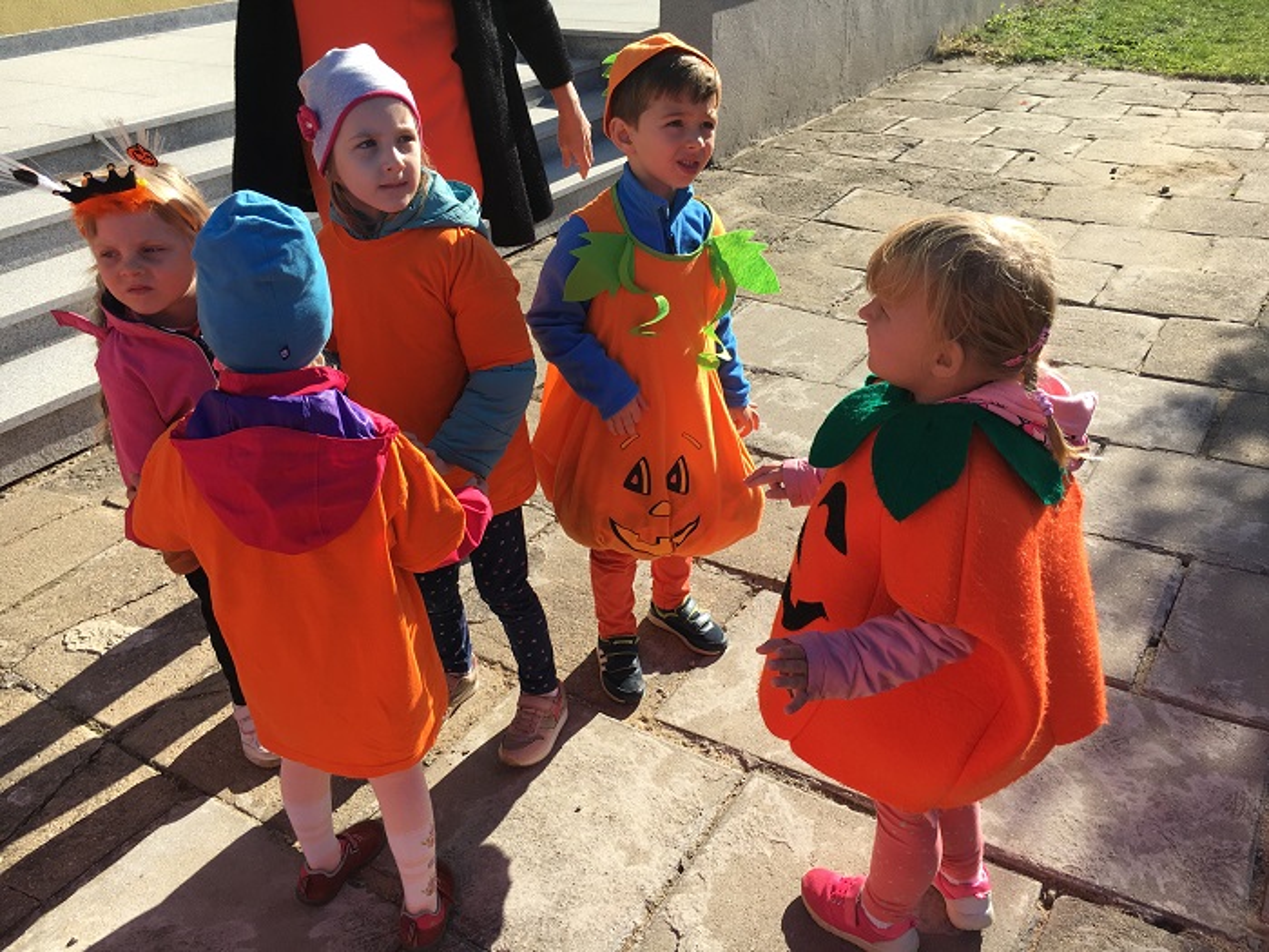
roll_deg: +1.7
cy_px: 476
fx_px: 1063
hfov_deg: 61.7
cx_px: 634
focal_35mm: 29
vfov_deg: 48.2
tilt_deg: -29.6
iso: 25
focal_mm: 4.15
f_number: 2.2
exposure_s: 1/874
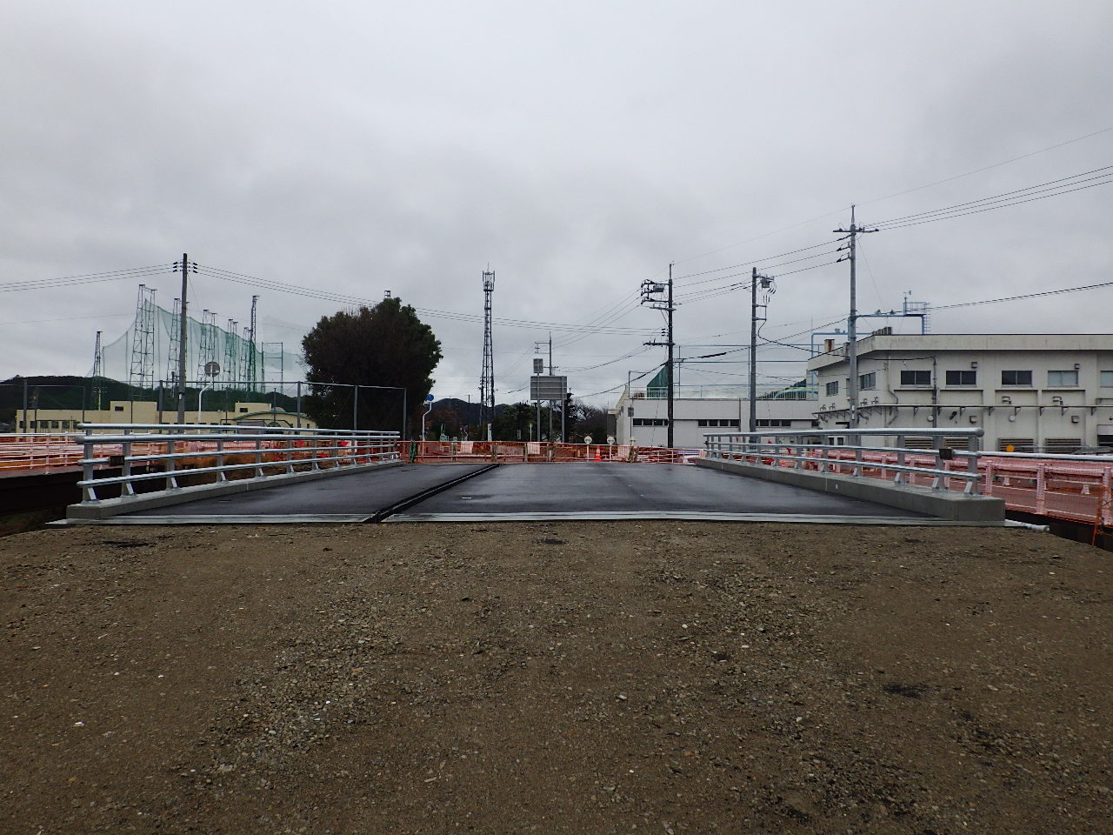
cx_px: 556
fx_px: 900
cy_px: 418
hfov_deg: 63.4
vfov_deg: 49.7
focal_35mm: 28
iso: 125
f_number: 4.2
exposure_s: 1/640
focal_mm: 5
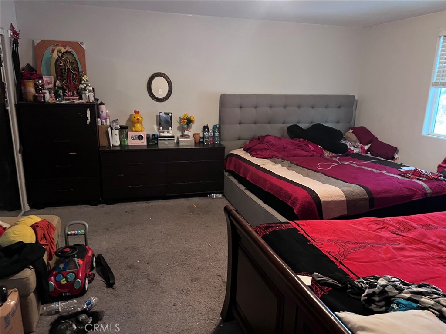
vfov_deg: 53.1
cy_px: 167
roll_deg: -1.9
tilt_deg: -15.9
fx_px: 335
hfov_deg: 67.3
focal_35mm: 26
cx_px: 223
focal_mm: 5.7
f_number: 1.5
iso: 640
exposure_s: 1/30
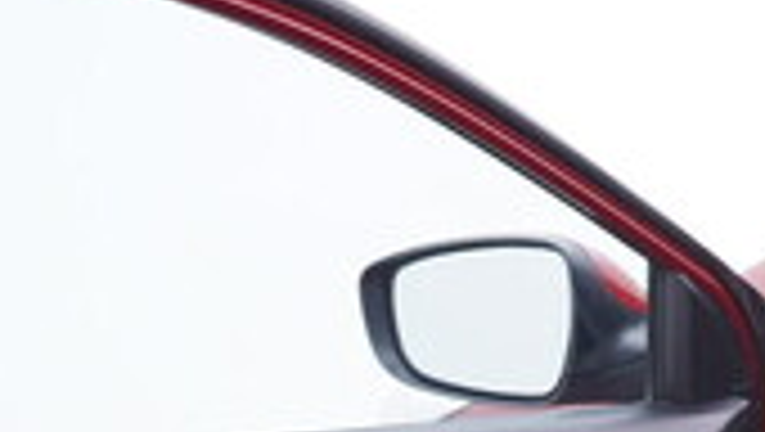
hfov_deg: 17.0
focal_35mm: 122
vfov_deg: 9.5
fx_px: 2477
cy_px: 794
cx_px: 846
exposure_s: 1/40
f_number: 3.2
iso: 125
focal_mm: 24
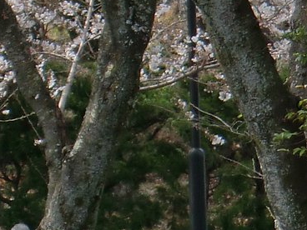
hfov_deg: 4.6
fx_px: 3751
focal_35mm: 423
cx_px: -362
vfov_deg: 3.5
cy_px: -208
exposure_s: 1/320
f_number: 4.6
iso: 64
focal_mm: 13.6
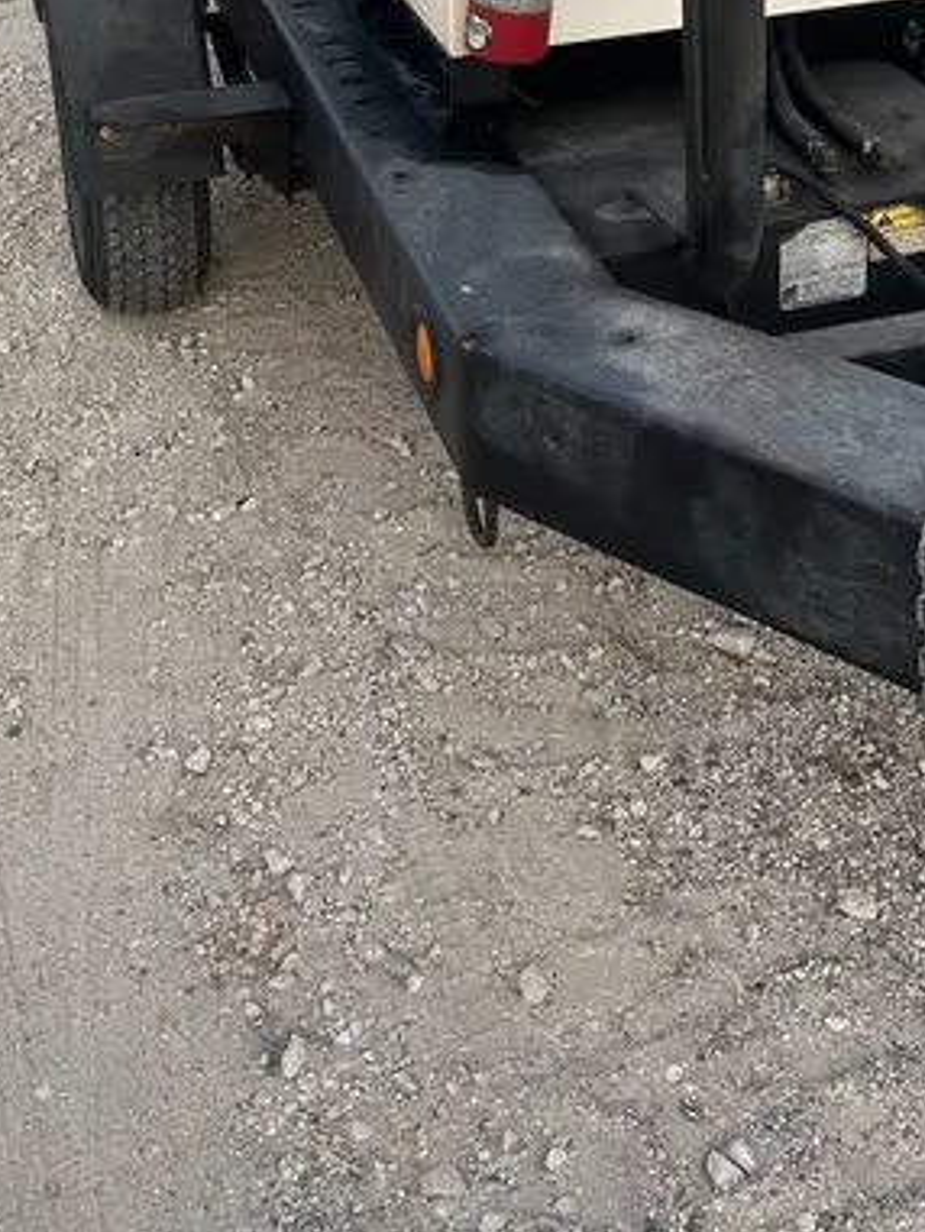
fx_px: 1780
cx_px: 424
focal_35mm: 50
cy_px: 144
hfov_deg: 29.1
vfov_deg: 36.1
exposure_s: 1/598
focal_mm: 5.1
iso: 50
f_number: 1.6
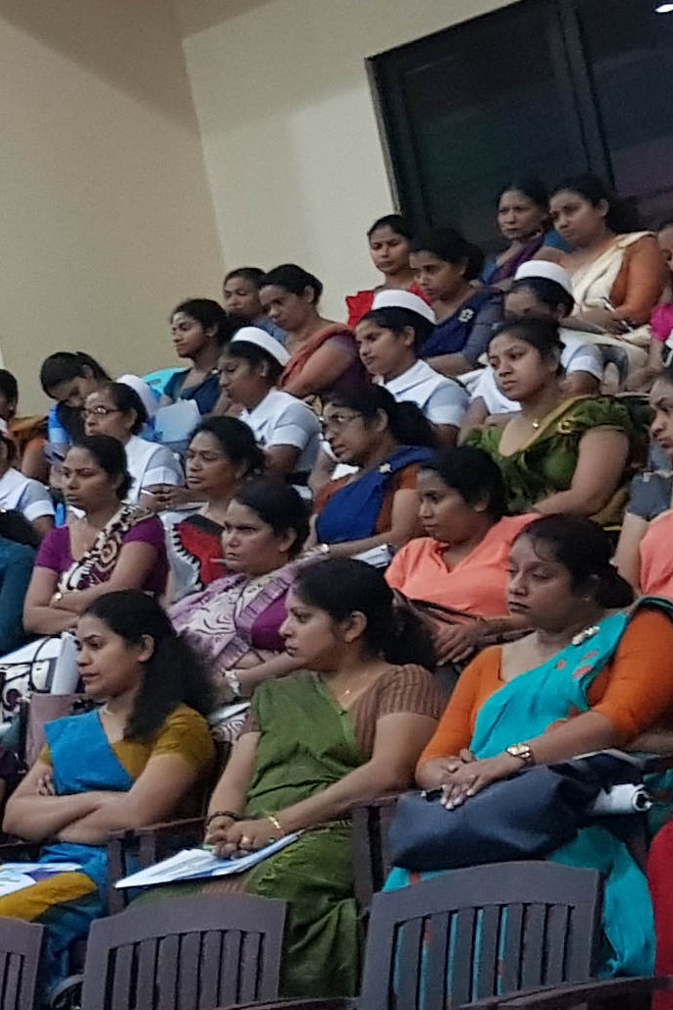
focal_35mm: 106
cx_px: -1139
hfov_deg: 10.4
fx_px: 2972
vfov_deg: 19.0
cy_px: 853
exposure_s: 1/13
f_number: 1.7
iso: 250
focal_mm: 4.2
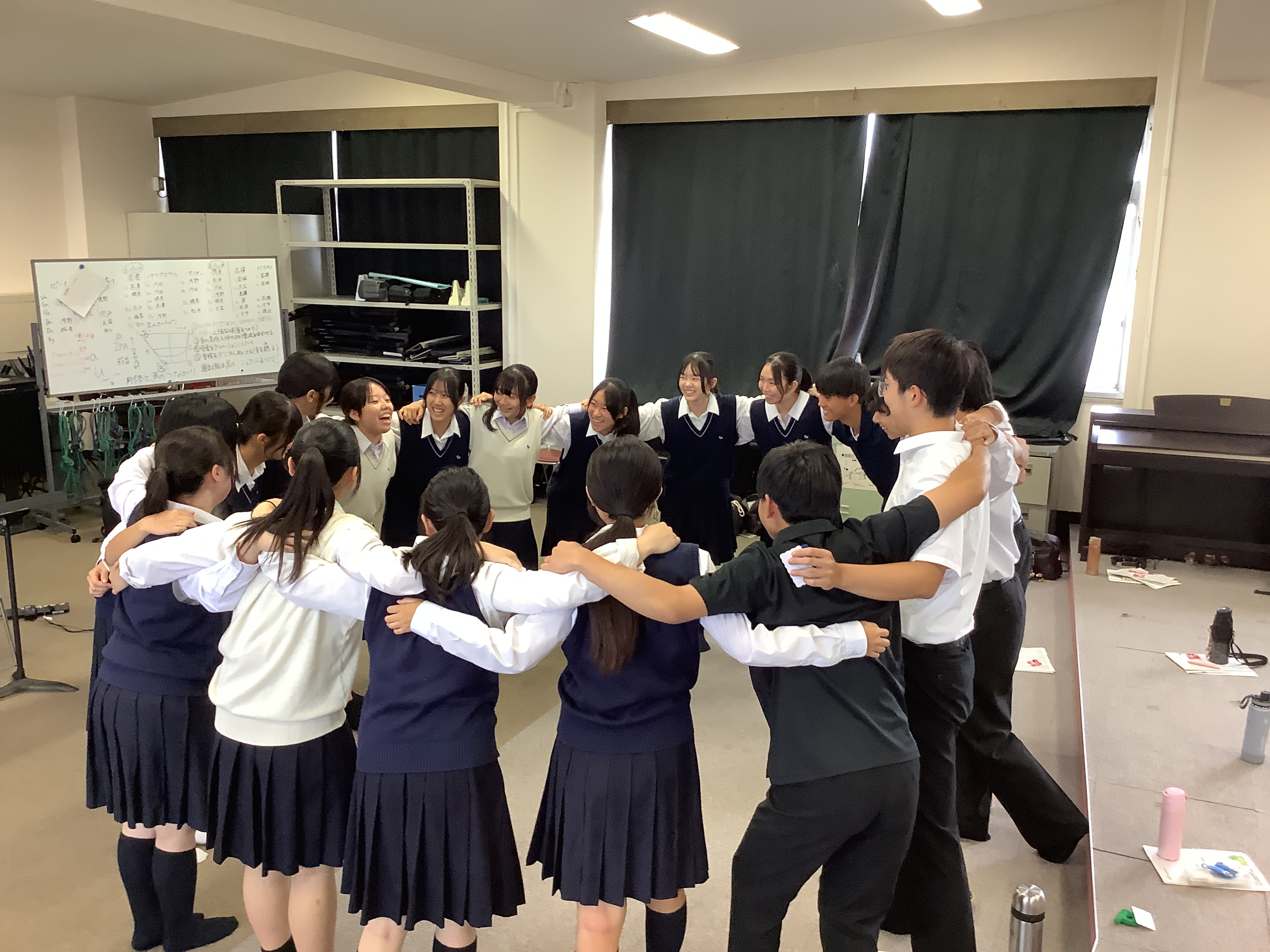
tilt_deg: -12.7
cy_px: 476
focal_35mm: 31
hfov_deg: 58.4
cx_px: 635
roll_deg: +0.1
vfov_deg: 45.4
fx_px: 1137
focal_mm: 3.3
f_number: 2.4
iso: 160
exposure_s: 1/50
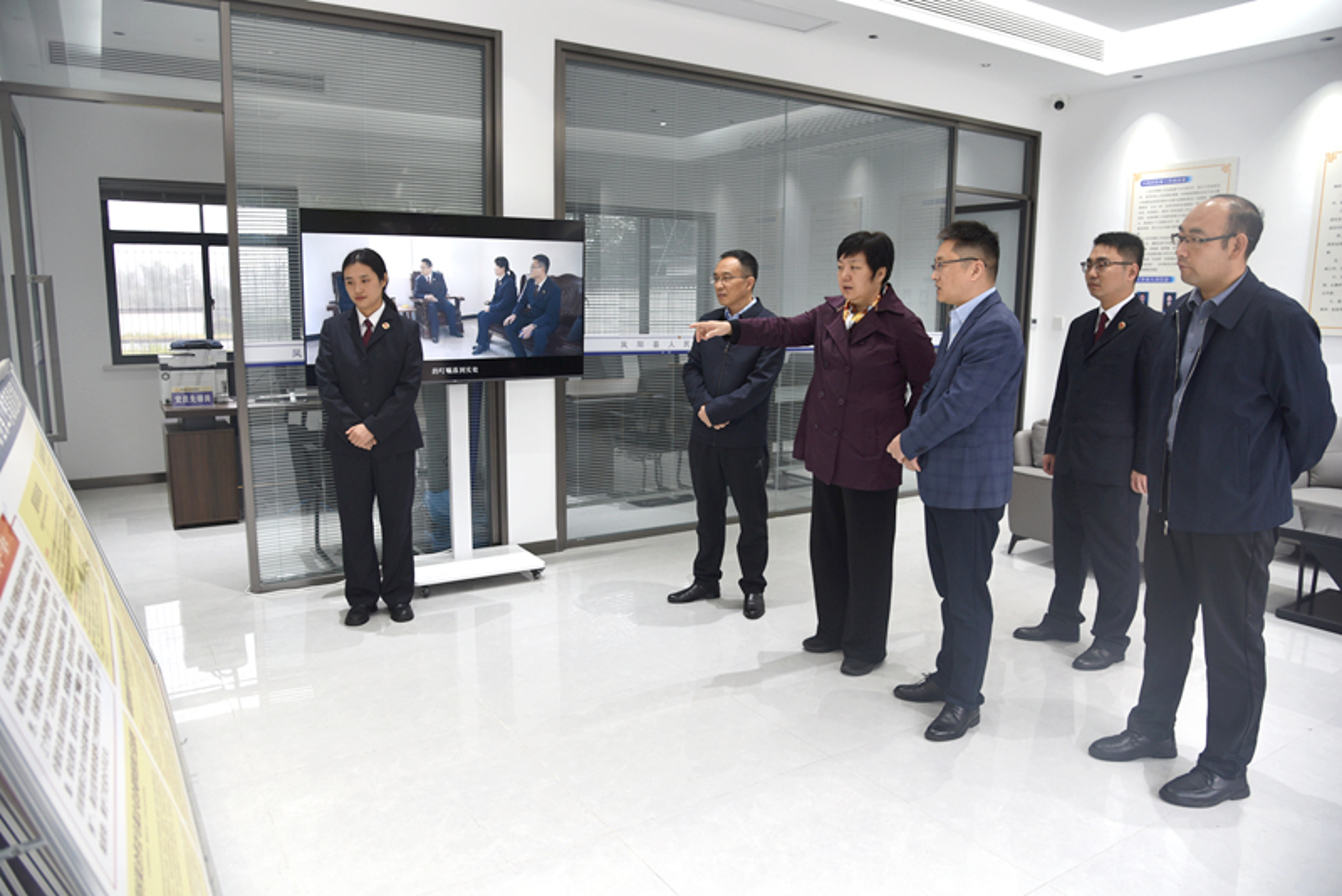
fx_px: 895
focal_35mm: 24
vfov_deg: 53.2
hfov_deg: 73.7
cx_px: 671
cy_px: 448
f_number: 4.5
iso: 400
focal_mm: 24
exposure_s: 1/80
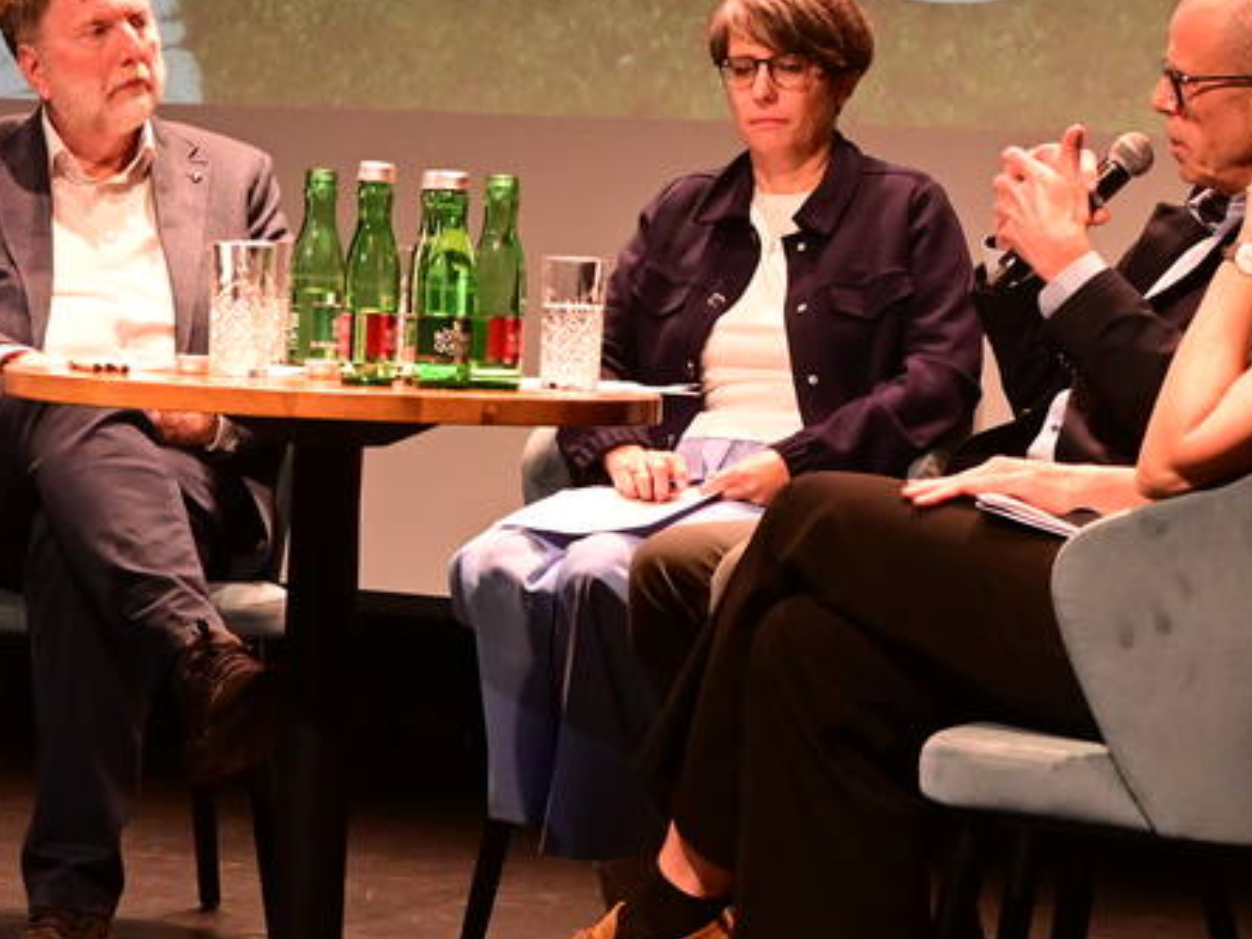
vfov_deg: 10.8
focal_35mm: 136
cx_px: 637
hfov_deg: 14.5
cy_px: 48
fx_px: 4930
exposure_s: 1/125
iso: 2500
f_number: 5.6
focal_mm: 35
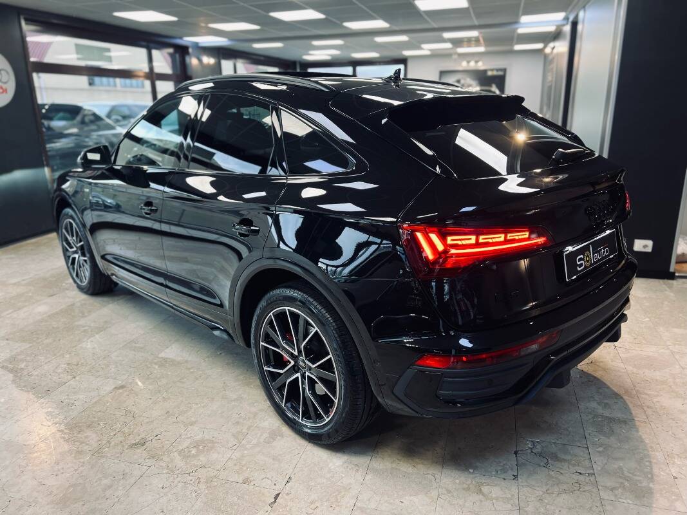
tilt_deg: -17.0
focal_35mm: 26
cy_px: 258
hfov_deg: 67.3
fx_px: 516
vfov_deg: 53.1
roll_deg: +1.3
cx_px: 344
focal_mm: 5.7
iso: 64
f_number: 1.5
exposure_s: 1/50
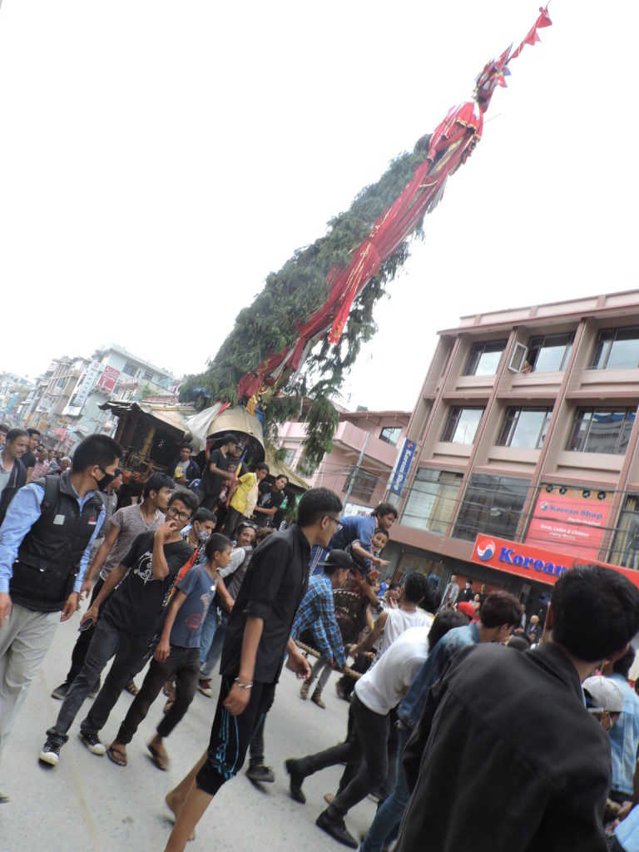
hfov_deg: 56.8
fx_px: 591
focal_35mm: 24
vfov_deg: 71.6
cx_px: 320
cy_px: 426
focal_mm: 4.3
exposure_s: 1/60
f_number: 4.2
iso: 100
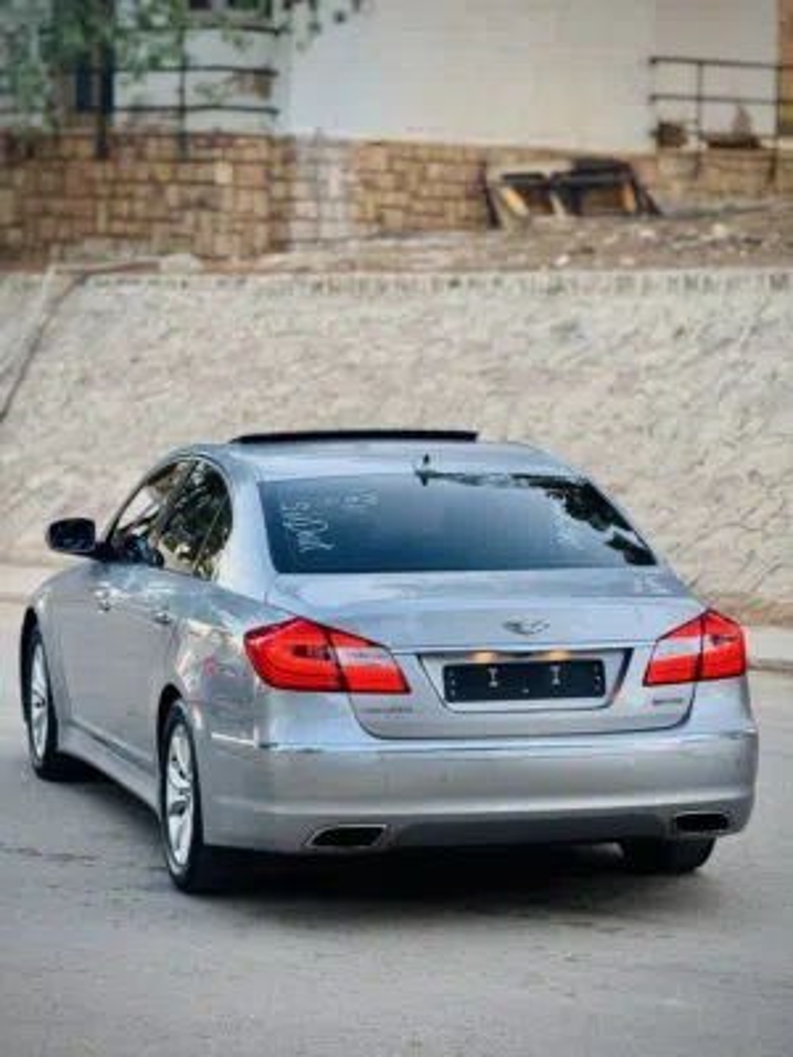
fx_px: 3665
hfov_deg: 12.3
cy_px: 528
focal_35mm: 120
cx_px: 396
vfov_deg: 16.4
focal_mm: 15.66
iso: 200
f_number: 2.8
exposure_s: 1/99
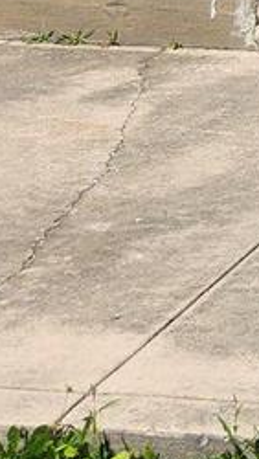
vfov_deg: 12.9
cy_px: -310
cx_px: 814
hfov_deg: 7.0
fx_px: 1876
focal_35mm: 154
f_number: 1.8
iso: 20
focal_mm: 5.4
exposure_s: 1/1593
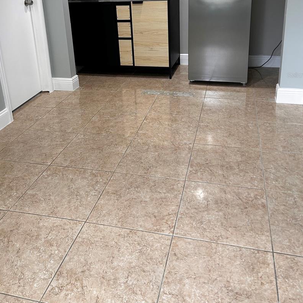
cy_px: 75
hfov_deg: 47.2
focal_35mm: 35
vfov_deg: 45.5
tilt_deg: -18.0
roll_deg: +1.9
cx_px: 142
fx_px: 347
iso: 125
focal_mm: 5.7
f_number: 1.5
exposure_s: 1/120
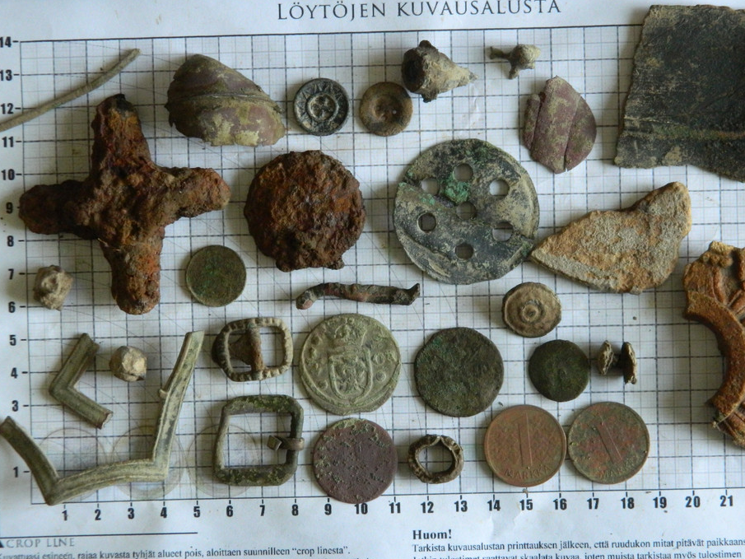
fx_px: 2131
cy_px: 299
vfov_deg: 14.9
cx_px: 407
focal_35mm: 99
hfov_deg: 19.8
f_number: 4.2
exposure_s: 1/40
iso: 400
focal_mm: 15.1
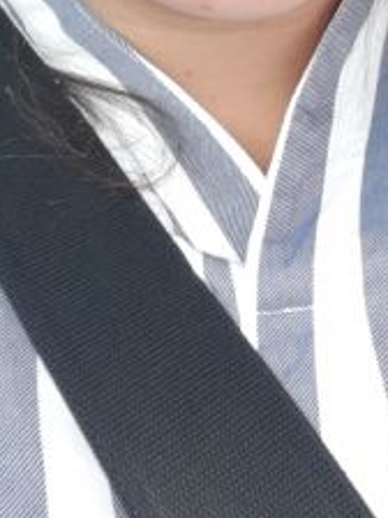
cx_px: 296
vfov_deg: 21.2
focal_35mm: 83
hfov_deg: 17.7
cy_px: -166
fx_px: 1240
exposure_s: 1/165
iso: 100
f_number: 2
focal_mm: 3.4
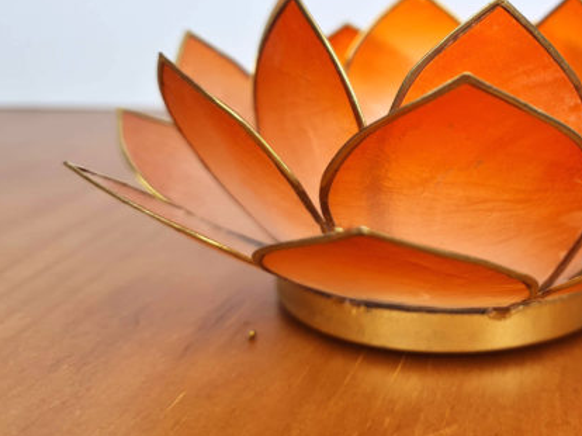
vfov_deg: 32.3
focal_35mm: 44
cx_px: 465
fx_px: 739
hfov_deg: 41.2
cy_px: 113
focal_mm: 5.4
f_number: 1.8
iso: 50
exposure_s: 1/167
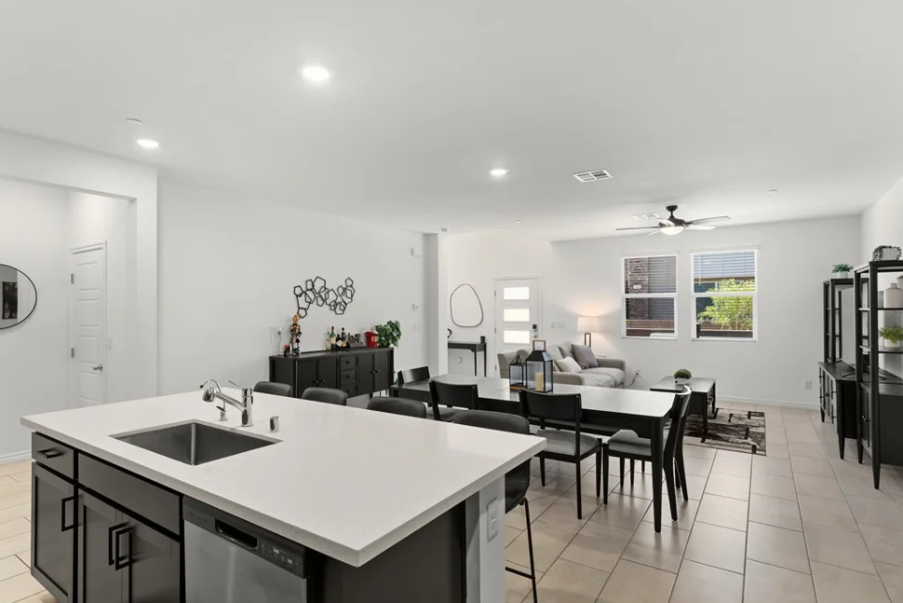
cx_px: 430
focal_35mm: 19
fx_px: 477
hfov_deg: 86.8
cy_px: 308
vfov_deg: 64.6
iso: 400
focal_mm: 18
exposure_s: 1/10
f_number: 8
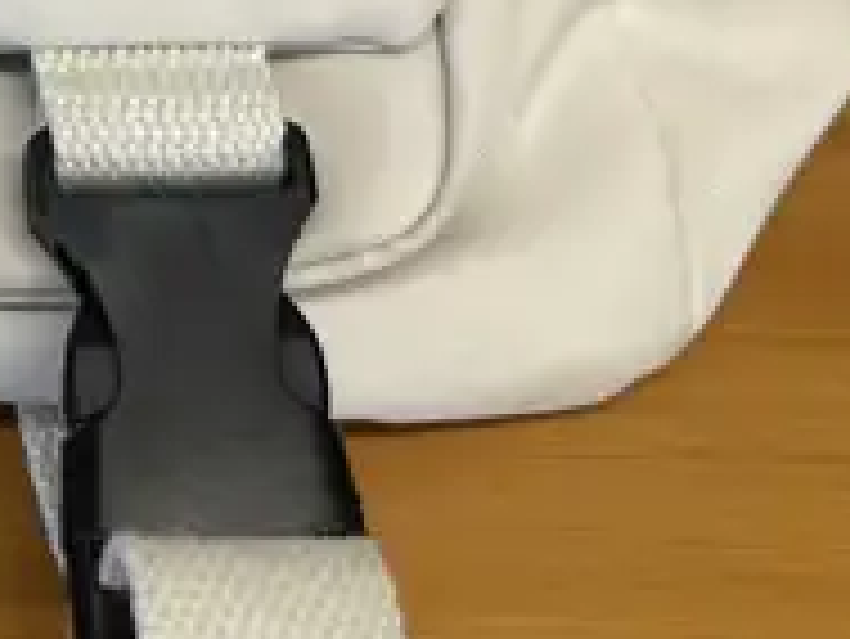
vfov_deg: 10.2
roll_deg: +0.4
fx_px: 3194
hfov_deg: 14.2
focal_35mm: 130
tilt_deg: -36.7
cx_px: -409
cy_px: -792
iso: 100
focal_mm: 6.86
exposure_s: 1/100
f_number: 1.78
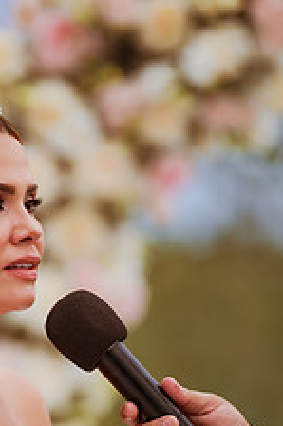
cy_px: 340
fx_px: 3200
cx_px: 35
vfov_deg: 7.6
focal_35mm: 271
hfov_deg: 5.1
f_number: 1.8
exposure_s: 1/1250
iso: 800
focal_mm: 135
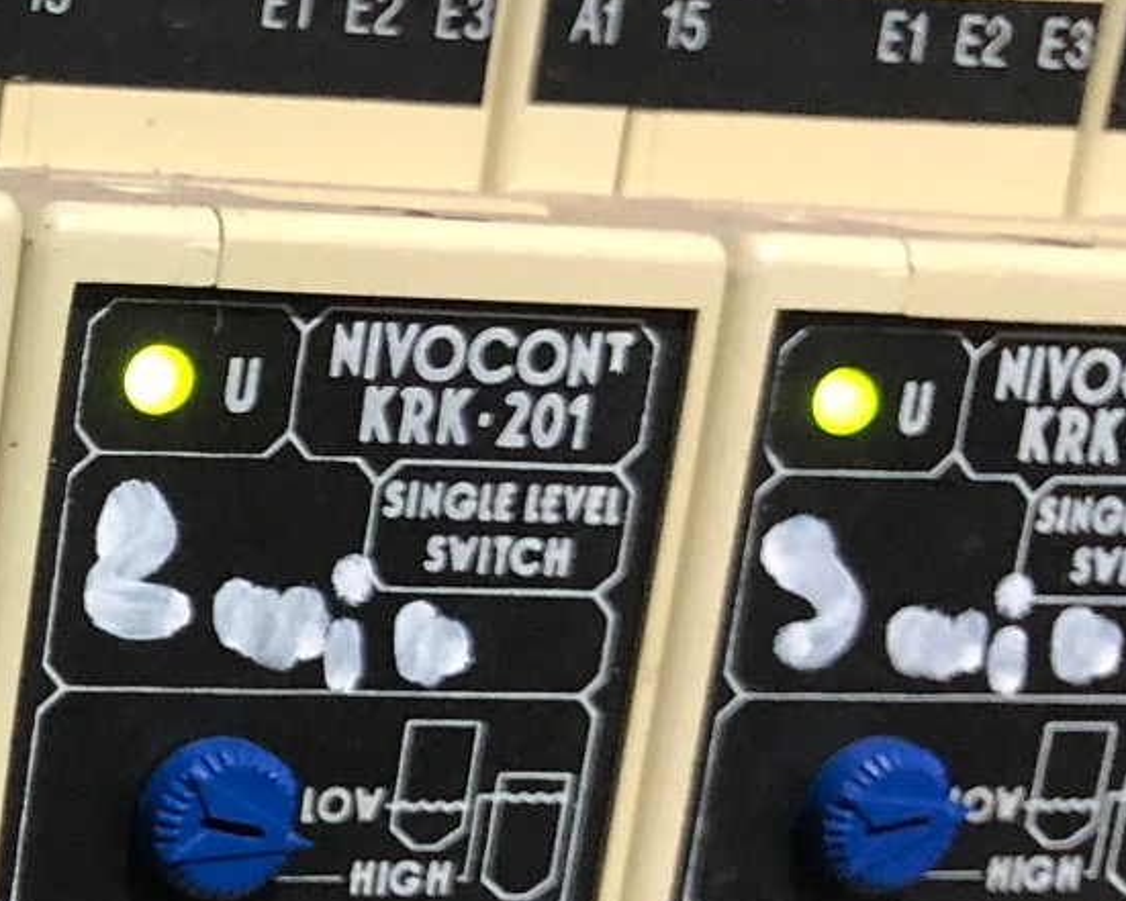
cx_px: -732
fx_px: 3333
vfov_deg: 15.1
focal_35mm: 100
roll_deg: -2.7
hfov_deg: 16.8
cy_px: 907
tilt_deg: -15.9
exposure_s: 1/13
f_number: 1.8
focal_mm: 4
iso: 100
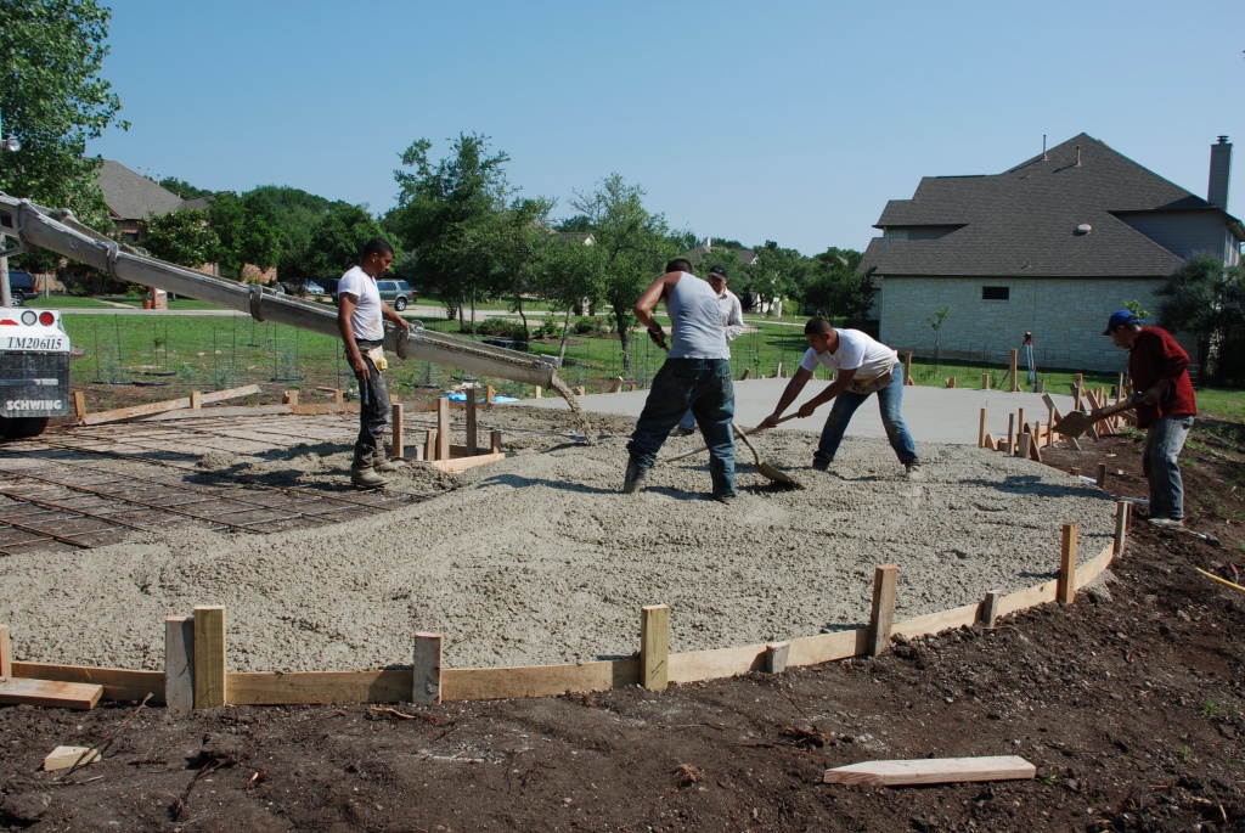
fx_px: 1039
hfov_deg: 61.9
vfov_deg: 43.7
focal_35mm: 30
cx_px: 622
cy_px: 416
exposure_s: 1/250
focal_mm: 20
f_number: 8
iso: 100
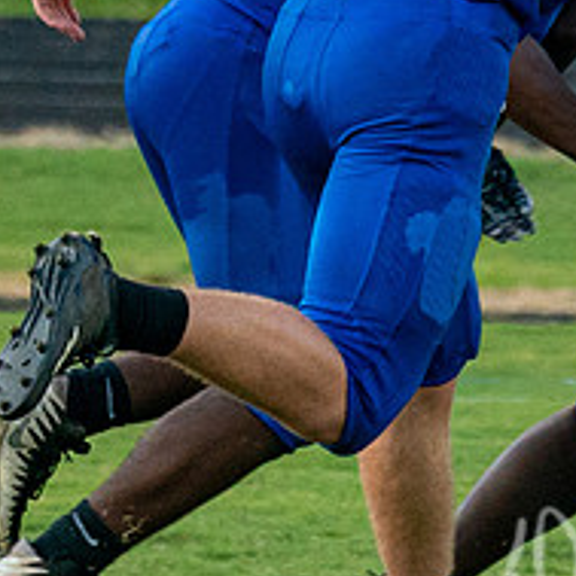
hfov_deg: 1.4
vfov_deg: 1.4
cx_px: 753
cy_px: -58
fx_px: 24398
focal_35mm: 1296
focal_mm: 209
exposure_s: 1/1000
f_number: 5.6
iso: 1600
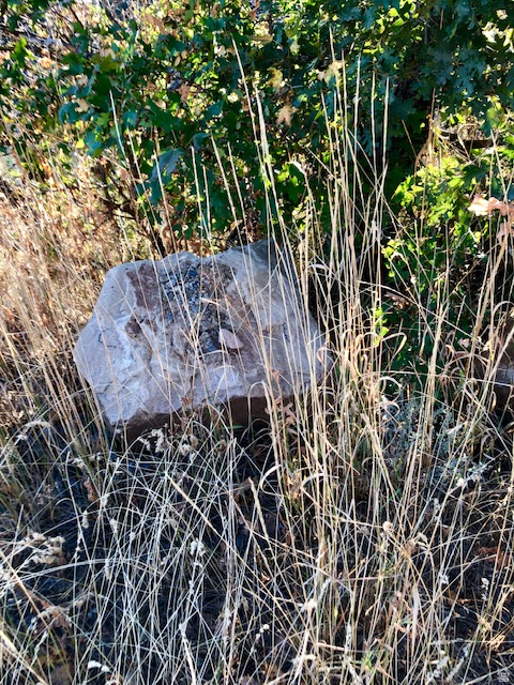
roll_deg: +0.0
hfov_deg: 49.7
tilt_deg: -38.2
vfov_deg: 63.4
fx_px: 554
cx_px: 257
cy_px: 342
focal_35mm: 28
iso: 40
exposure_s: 1/120
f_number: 1.8
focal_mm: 4
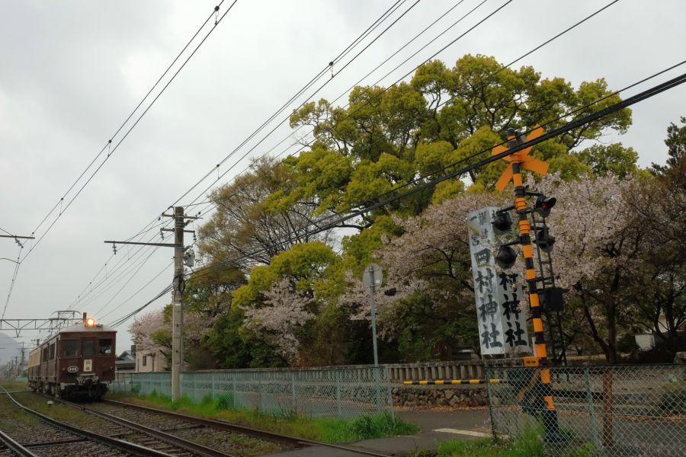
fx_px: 553
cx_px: 343
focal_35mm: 29
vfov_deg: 45.0
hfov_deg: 63.7
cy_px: 228
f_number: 8
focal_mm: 19.6
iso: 3200
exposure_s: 1/1000
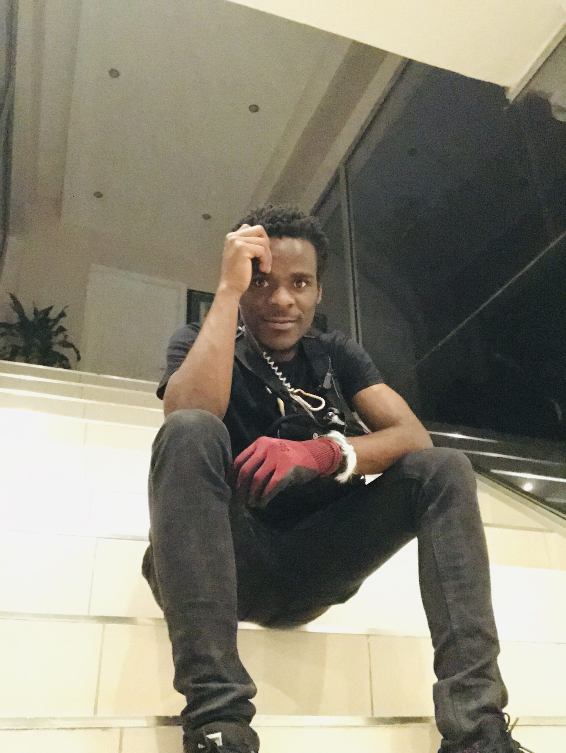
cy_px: 376
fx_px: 697
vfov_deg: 56.8
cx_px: 283
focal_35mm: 32
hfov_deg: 44.2
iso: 1250
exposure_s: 1/17
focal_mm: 2.87
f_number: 2.2
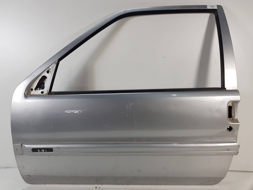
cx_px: 126
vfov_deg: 53.1
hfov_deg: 67.3
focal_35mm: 26
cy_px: 95
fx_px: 190
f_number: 1.7
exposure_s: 1/106
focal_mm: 4.2
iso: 40
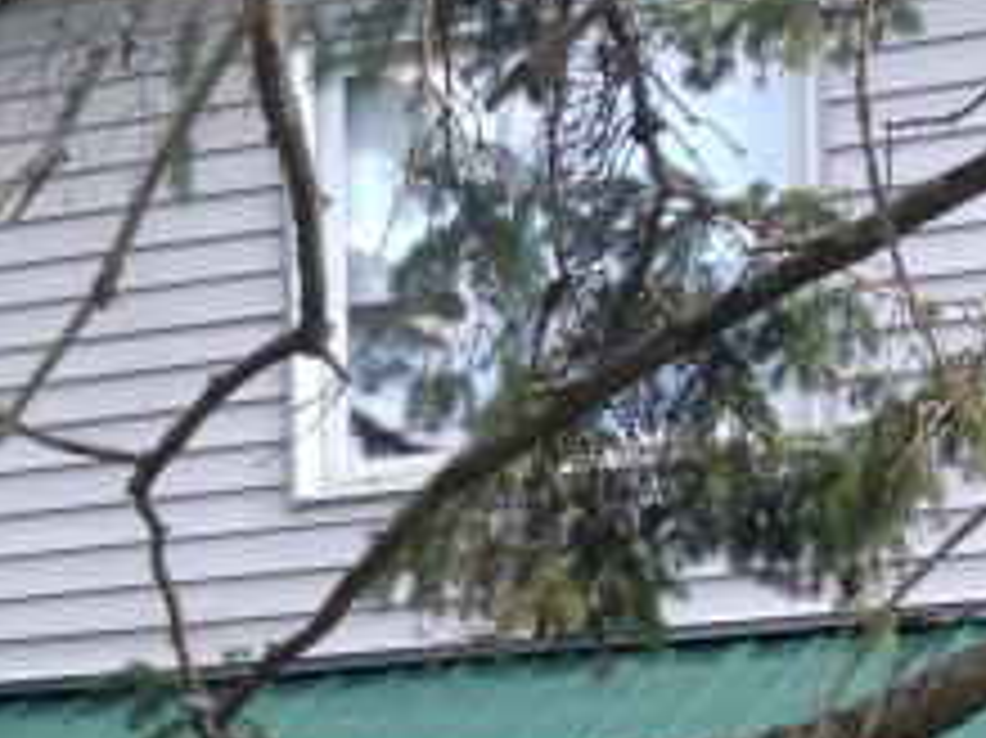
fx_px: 4669
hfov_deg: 11.7
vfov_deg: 8.8
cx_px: -297
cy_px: 1084
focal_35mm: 164
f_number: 2.4
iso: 50
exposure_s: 1/151
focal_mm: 4.28
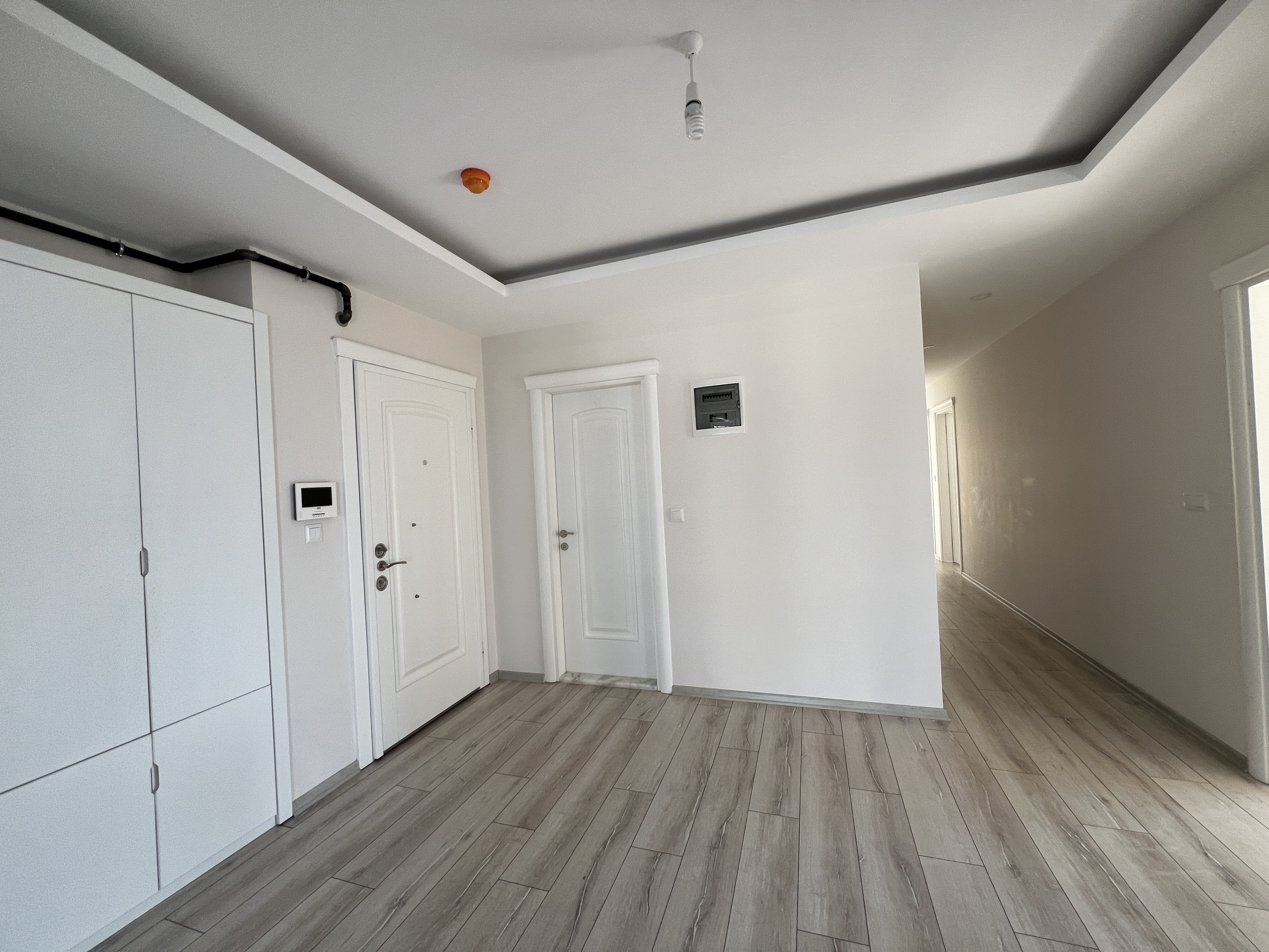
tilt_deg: -0.4
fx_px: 477
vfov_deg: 89.9
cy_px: 476
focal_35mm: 13
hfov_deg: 106.2
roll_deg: +3.1
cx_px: 634
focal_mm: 1.57
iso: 64
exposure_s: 1/99
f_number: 1.8
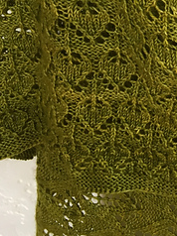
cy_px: -50
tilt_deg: -25.6
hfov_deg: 17.6
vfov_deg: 22.9
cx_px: 232
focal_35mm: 78
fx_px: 533
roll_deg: -0.4
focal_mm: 4.15
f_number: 2.2
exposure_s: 1/30
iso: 64
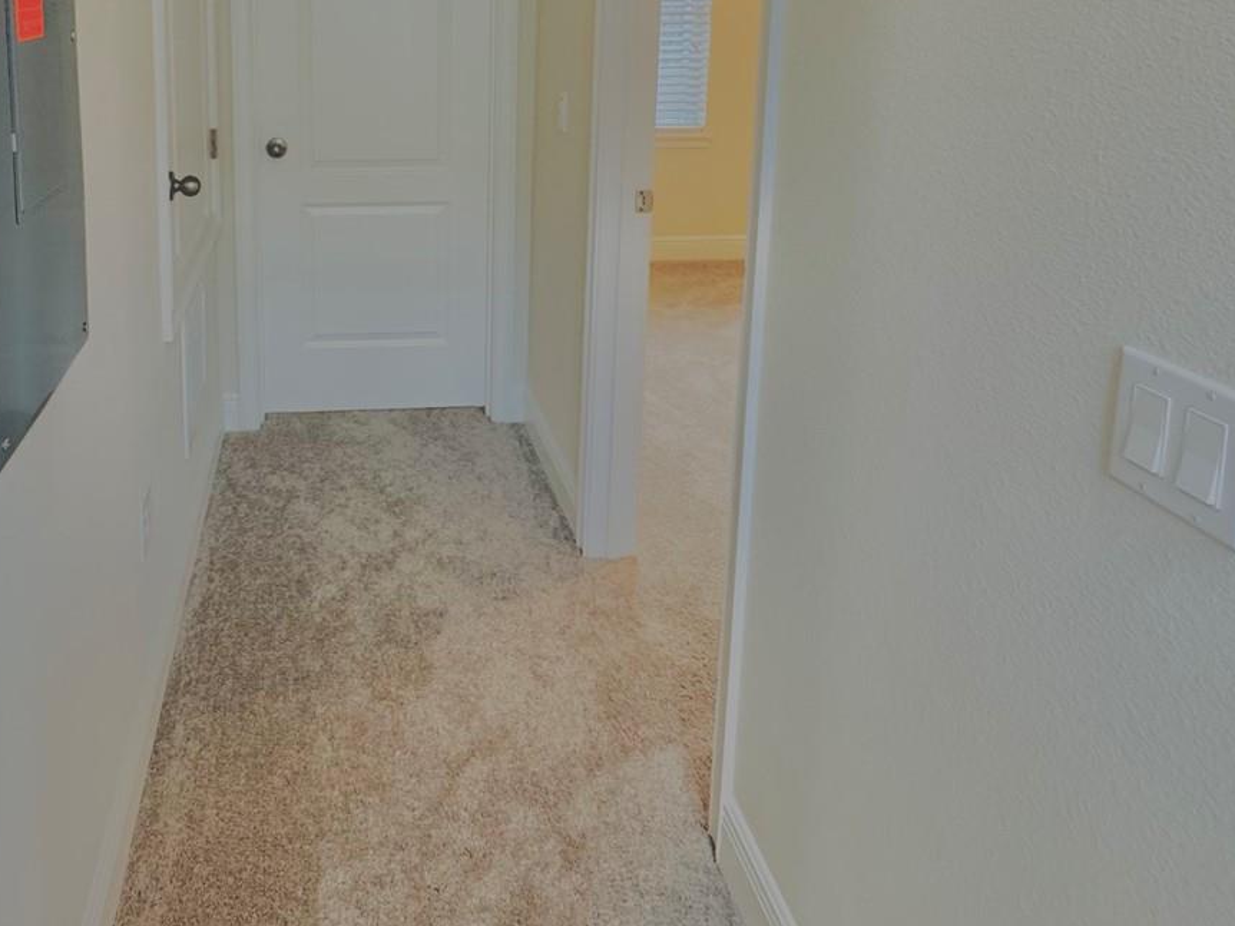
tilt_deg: -8.5
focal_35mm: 26
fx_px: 927
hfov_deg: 65.2
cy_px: 115
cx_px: 391
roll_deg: -1.0
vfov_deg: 48.2
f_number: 2.2
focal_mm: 2.22
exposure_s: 1/120
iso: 250
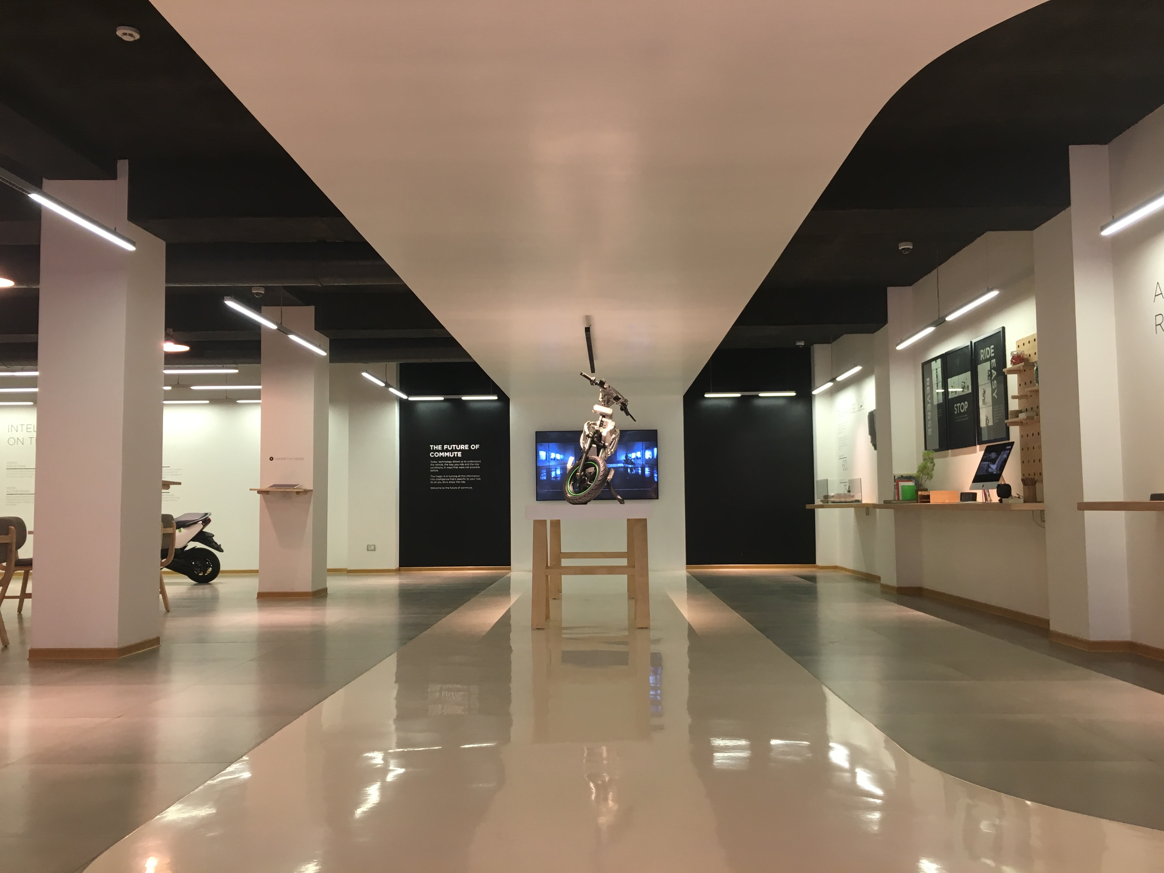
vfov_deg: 48.2
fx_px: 975
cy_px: 436
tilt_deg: +3.3
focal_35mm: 29
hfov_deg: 61.7
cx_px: 582
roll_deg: +0.9
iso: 64
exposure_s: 1/33
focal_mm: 4.15
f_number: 2.2
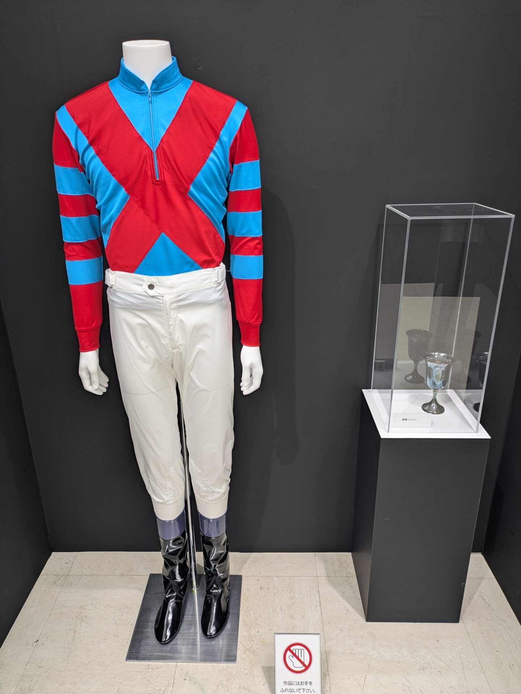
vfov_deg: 69.4
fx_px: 502
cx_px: 260
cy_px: 347
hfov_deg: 54.9
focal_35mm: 25
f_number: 1.89
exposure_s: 1/60
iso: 53
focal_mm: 5.43
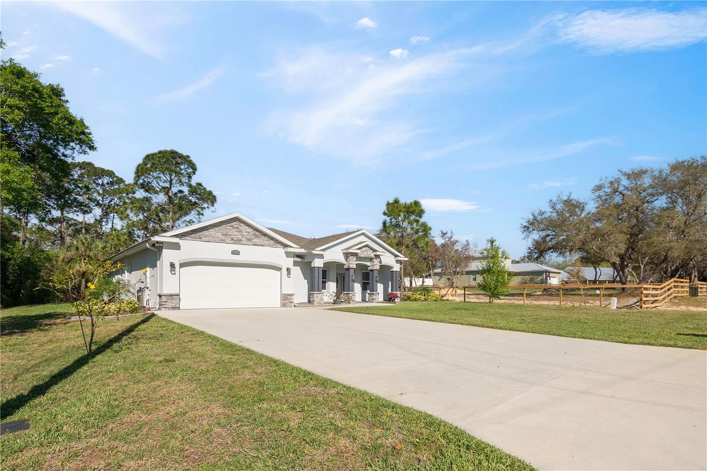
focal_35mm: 18
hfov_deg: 90.0
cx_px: 354
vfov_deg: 67.4
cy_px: 236
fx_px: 353
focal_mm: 12
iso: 200
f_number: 13
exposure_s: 1/500
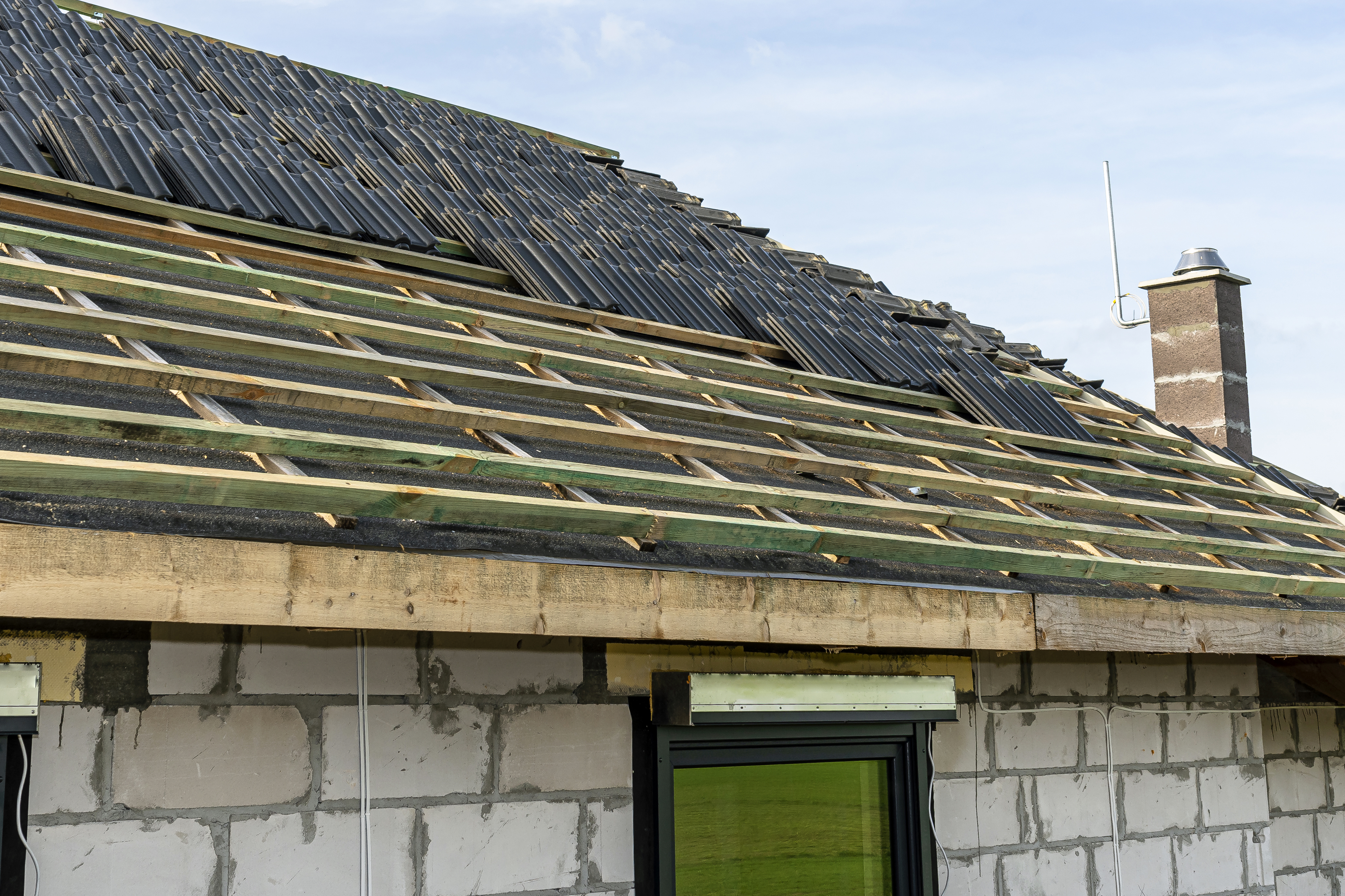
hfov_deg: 38.7
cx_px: 524
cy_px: 284
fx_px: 1905
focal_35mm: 51
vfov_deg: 26.3
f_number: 8
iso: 125
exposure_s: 1/160
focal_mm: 35
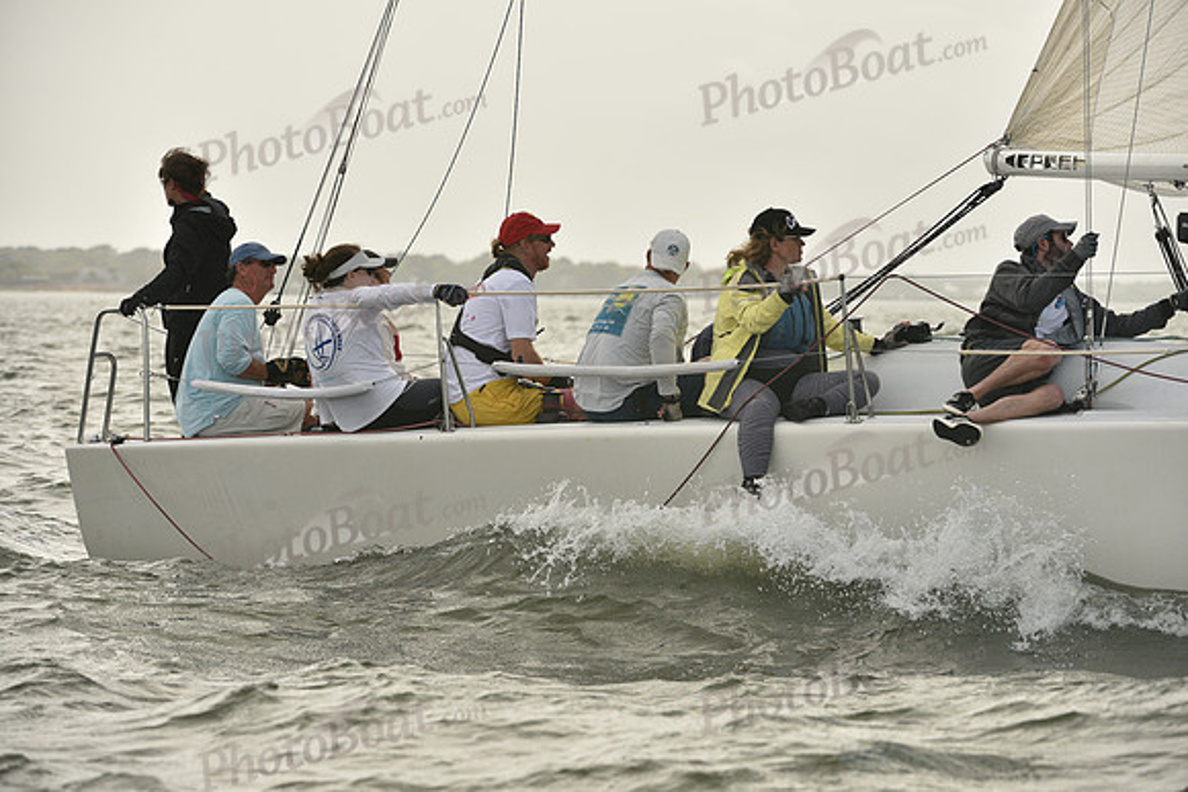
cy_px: 396
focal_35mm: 200
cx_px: 594
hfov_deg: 10.3
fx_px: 6601
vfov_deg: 6.9
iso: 320
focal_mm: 200
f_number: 7.1
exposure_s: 1/1250
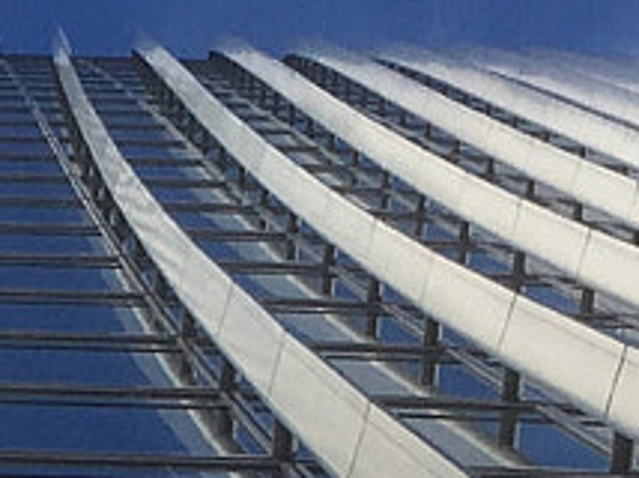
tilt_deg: +74.4
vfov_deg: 6.2
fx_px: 4001
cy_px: 1501
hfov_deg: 9.0
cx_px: -107
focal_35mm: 217
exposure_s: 1/1099
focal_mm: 4.15
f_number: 2.2
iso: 25
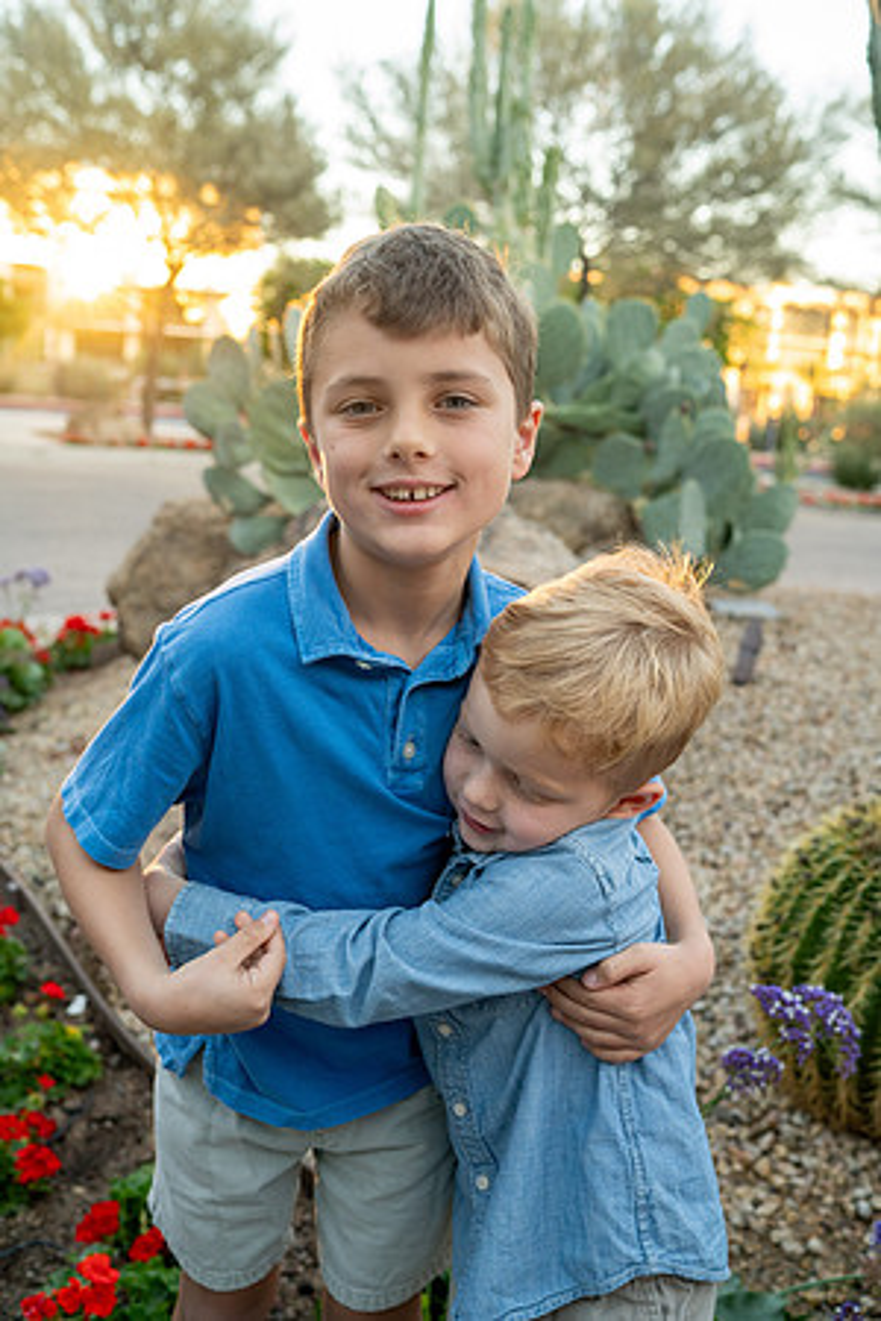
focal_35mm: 35
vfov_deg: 54.4
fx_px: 1285
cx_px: 440
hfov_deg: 37.9
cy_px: 660
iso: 1600
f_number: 4
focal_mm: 35
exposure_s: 1/320
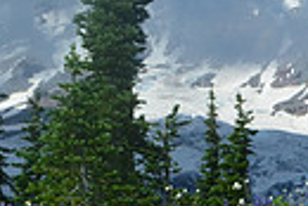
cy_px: 227
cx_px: 301
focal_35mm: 147
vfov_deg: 9.3
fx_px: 1259
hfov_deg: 13.8
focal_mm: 22
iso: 200
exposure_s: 1/100
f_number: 11
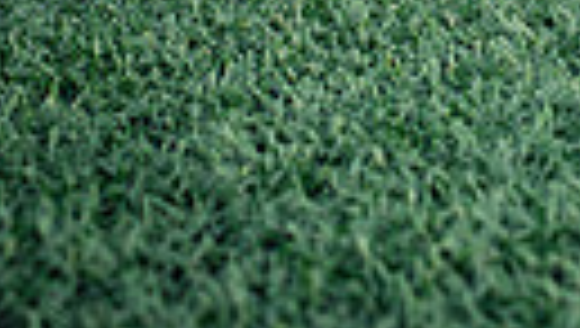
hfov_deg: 16.3
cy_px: -526
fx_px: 1971
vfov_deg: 8.5
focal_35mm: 128
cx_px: 607
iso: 320
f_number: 3.5
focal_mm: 35
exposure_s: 1/200
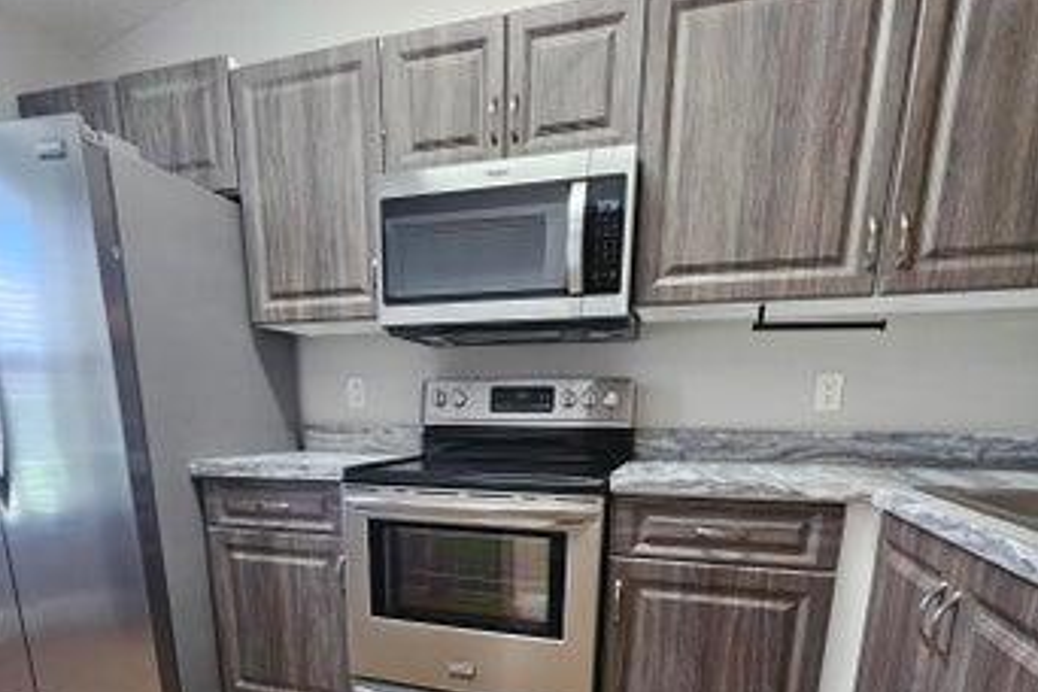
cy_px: 565
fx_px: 548
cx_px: 495
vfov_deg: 59.0
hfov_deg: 86.8
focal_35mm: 19
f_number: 2.2
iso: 320
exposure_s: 1/60
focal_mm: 2.2
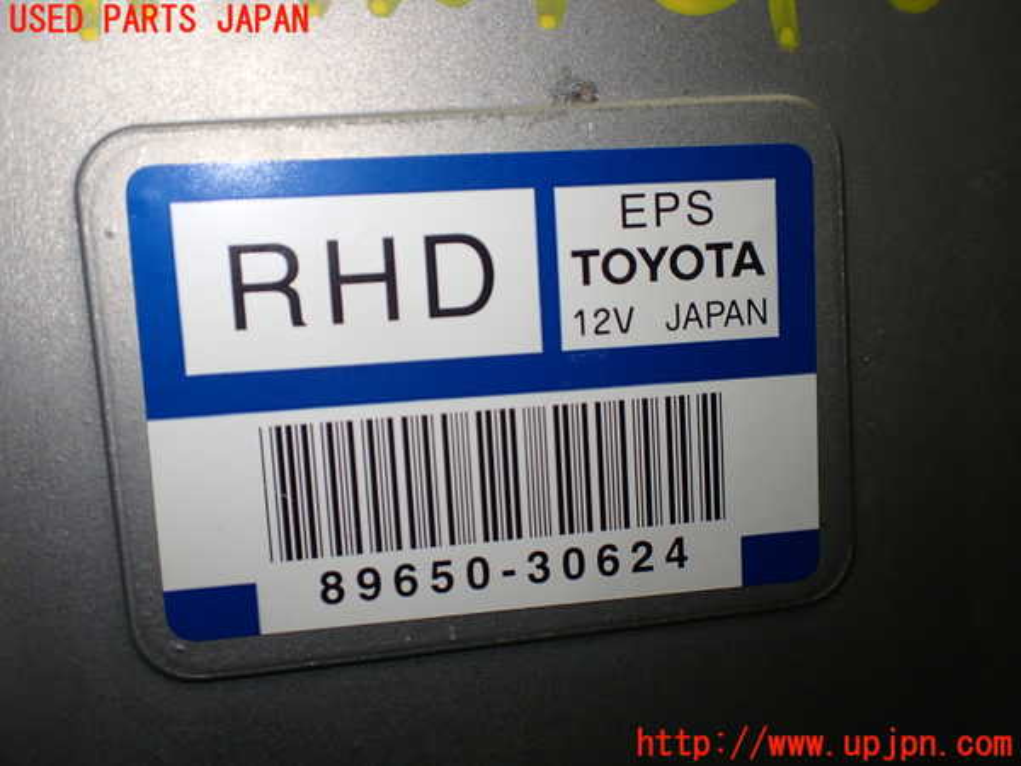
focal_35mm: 30
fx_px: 885
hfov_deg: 60.0
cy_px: 383
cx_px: 510
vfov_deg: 46.8
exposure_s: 1/160
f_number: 2.3
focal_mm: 5.4
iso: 100
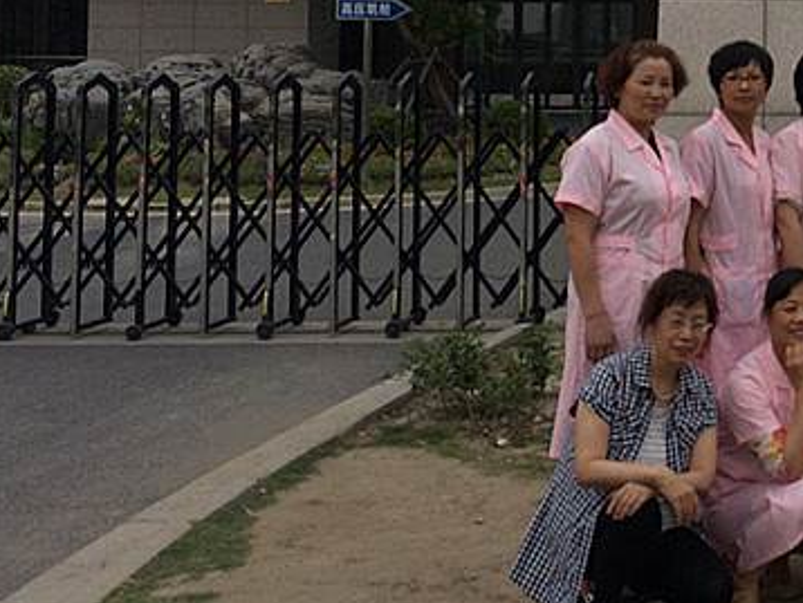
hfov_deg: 27.0
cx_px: 841
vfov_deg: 21.3
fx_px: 1555
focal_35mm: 67
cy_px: 20
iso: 32
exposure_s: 1/733
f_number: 2.2
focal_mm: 4.12
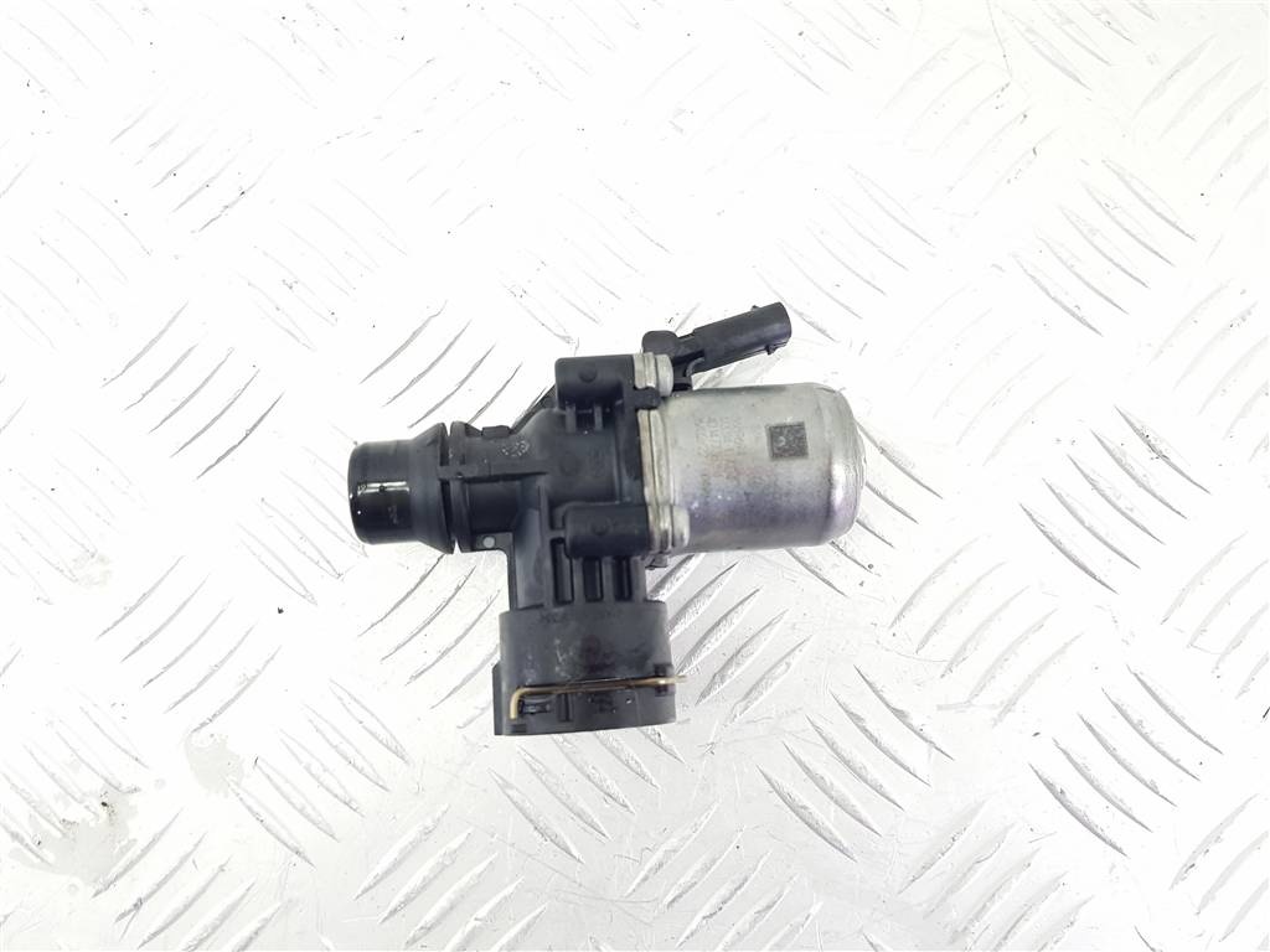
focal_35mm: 26
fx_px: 954
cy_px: 476
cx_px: 635
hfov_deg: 67.3
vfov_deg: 53.1
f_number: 1.7
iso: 125
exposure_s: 1/100
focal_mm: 4.2
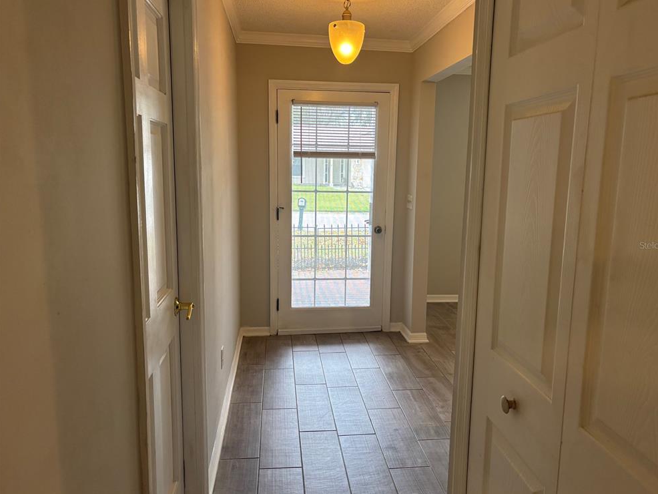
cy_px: 245
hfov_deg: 65.3
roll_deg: -0.2
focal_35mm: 27
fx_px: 513
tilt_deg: -10.2
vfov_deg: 51.4
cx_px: 338
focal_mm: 5.96
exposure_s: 1/60
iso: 80
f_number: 1.6
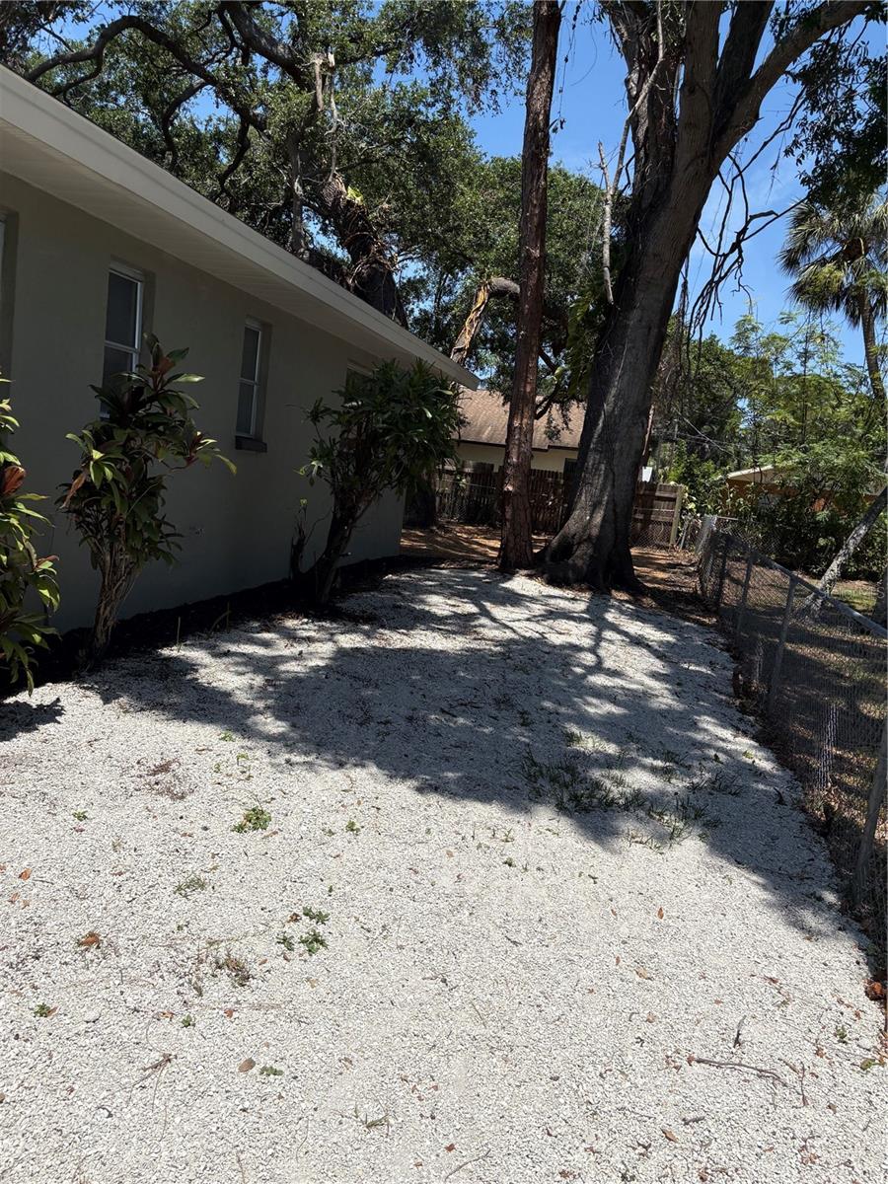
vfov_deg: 67.3
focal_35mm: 26
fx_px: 889
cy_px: 592
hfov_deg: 53.1
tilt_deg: -6.4
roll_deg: -8.2
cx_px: 444
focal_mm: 5.96
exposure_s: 1/6329
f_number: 1.6
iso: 50
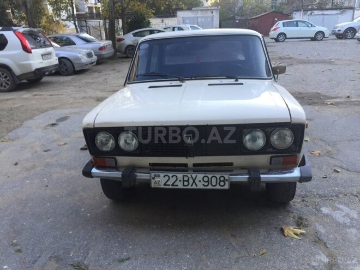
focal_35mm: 29
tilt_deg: -20.4
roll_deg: +2.1
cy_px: 135
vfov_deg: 48.2
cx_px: 180
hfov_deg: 61.7
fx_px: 302
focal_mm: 4.15
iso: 50
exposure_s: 1/100
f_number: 2.2
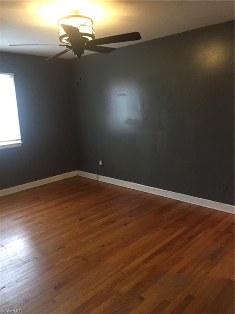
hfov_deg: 48.2
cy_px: 157
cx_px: 118
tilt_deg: -10.7
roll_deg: +3.4
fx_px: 262
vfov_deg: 61.7
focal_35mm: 29
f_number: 2.2
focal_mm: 4.15
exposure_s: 1/30
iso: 250
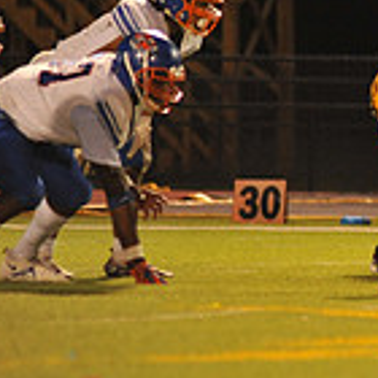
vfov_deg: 2.5
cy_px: 65
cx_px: 767
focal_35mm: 705
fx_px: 8710
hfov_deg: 2.5
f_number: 2.8
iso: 2000
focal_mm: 200
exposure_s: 1/250
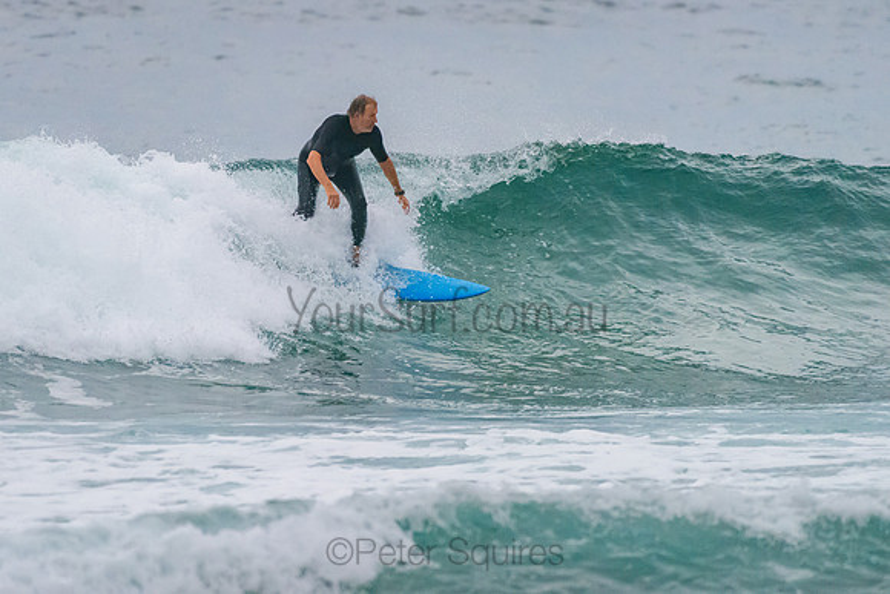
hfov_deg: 3.4
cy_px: 235
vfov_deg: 2.2
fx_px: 15160
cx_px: 397
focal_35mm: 613
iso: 3200
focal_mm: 500
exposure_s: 1/1250
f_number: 5.6
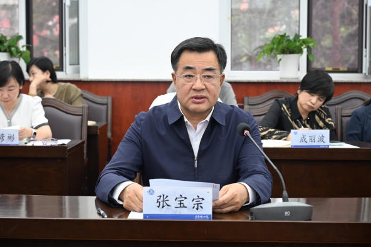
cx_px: 186
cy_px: 123
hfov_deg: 27.7
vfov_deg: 18.7
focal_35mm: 73
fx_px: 752
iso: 800
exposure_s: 1/100
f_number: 5.6
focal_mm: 72
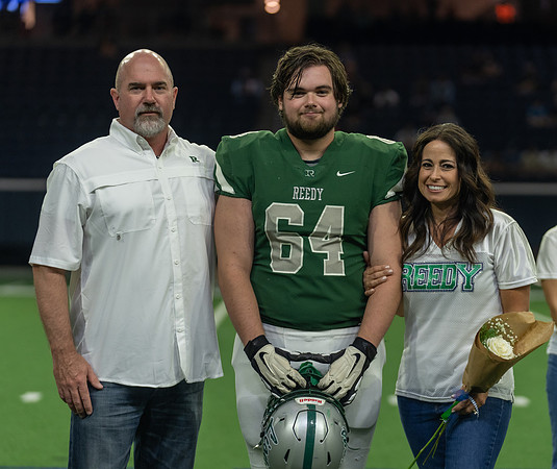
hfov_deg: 12.0
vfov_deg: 10.1
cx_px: 318
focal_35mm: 157
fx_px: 2644
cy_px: 229
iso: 1000
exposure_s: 1/320
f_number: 2.8
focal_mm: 124
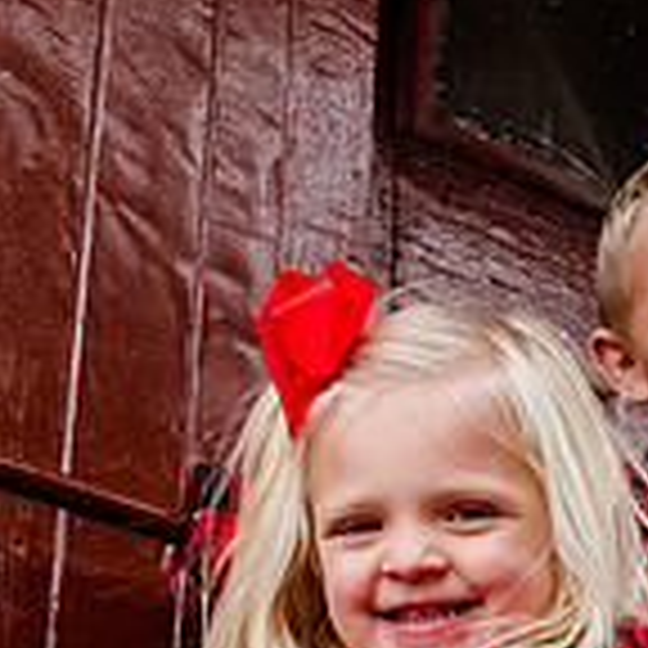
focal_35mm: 132
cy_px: 532
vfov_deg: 13.2
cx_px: 668
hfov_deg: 13.0
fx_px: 2796
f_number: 5
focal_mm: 27
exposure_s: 1/640
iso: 800
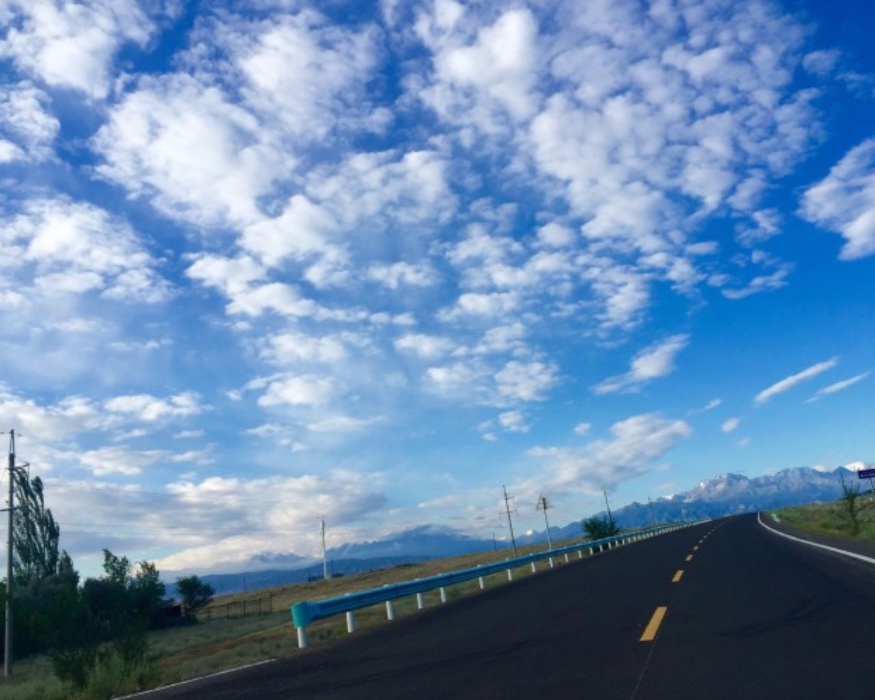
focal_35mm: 31
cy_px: 352
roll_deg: +7.2
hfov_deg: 57.2
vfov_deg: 47.1
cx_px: 454
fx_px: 803
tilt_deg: +14.8
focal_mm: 4.15
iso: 32
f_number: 2.2
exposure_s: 1/1364
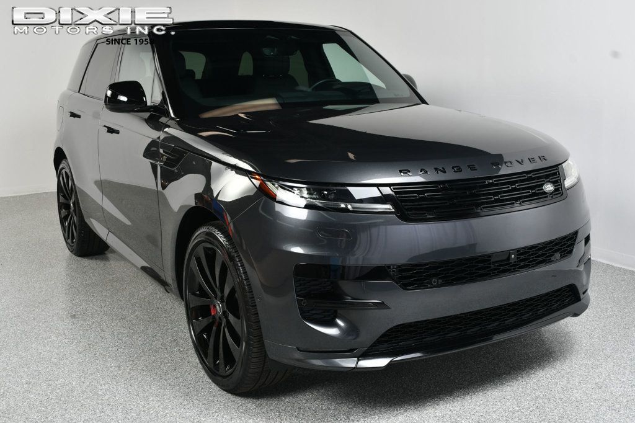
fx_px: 705
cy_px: 212
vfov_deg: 33.4
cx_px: 318
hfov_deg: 48.5
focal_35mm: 40
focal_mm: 27
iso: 100
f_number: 9
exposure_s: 1/160
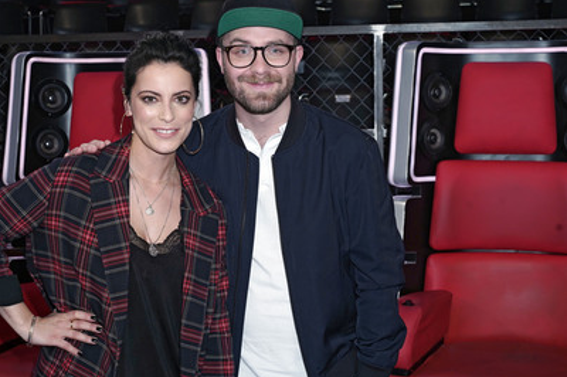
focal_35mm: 62
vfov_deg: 21.9
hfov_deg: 32.4
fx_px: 976
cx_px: 249
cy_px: 176
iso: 640
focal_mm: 55
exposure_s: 1/60
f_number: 8
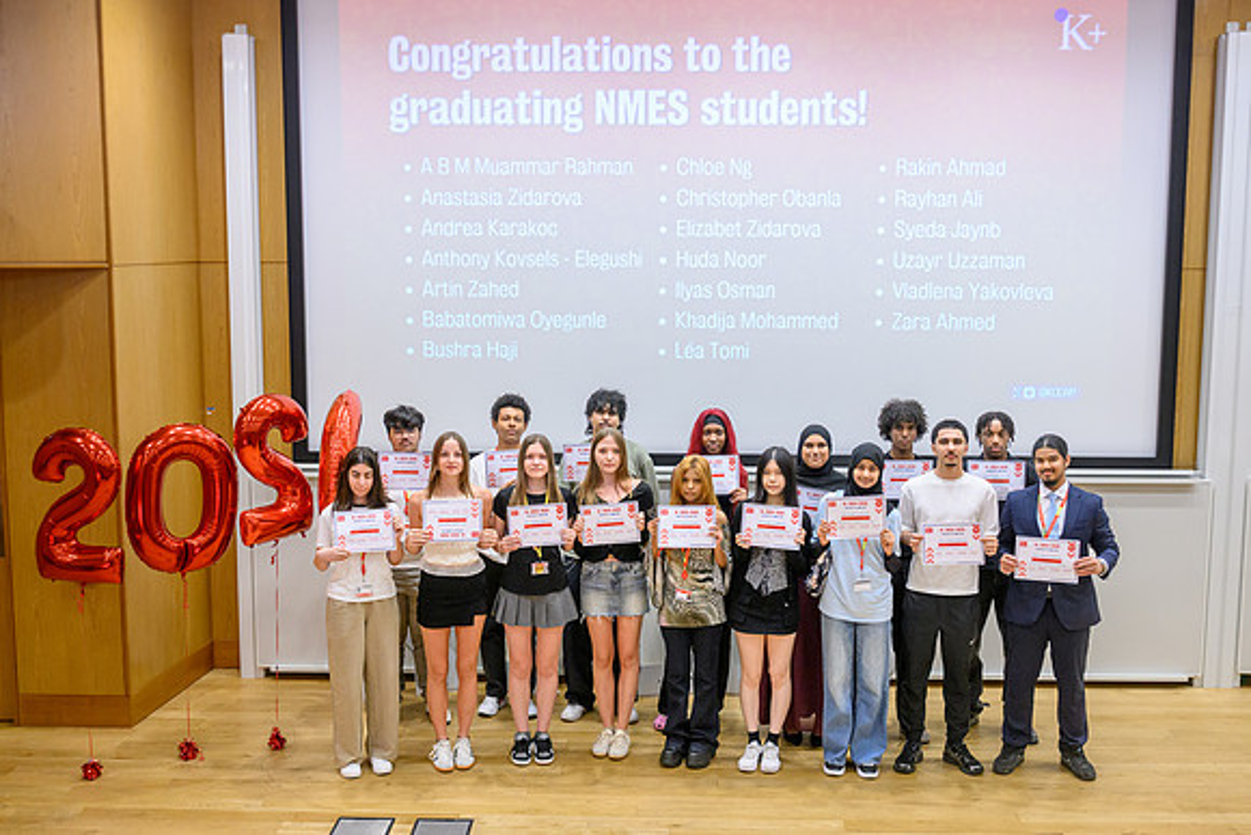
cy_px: 418
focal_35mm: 39
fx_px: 1364
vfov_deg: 34.0
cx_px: 626
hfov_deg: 49.3
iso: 4000
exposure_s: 1/500
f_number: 2.8
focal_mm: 39
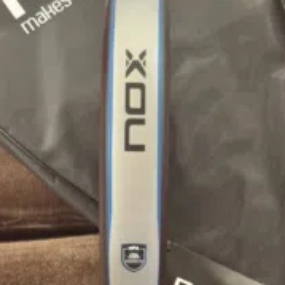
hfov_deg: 18.3
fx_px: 885
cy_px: 150
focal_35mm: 95
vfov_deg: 18.3
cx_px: 159
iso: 640
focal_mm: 6.76
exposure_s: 1/25
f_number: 1.78
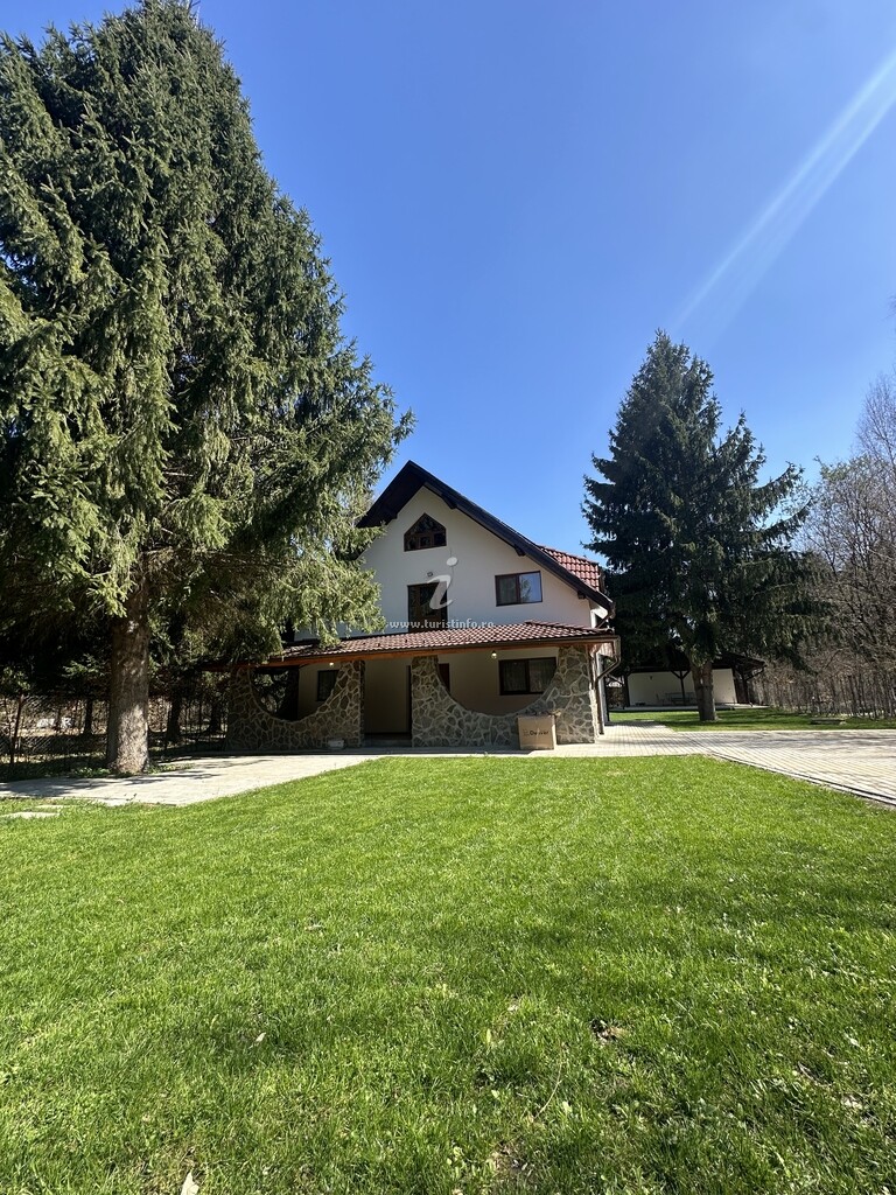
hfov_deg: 85.7
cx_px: 448
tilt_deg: +11.8
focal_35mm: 14
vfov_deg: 102.1
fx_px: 483
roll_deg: -0.2
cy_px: 598
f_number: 2.2
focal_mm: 2.22
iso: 40
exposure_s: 1/836
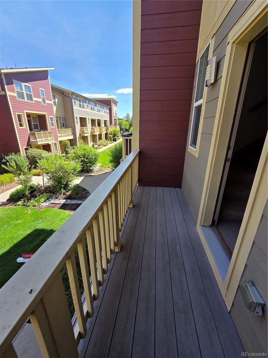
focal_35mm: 13
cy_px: 179
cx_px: 134
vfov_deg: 106.2
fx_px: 134
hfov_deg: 89.9
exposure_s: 1/726
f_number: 2.2
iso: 50
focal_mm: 2.2
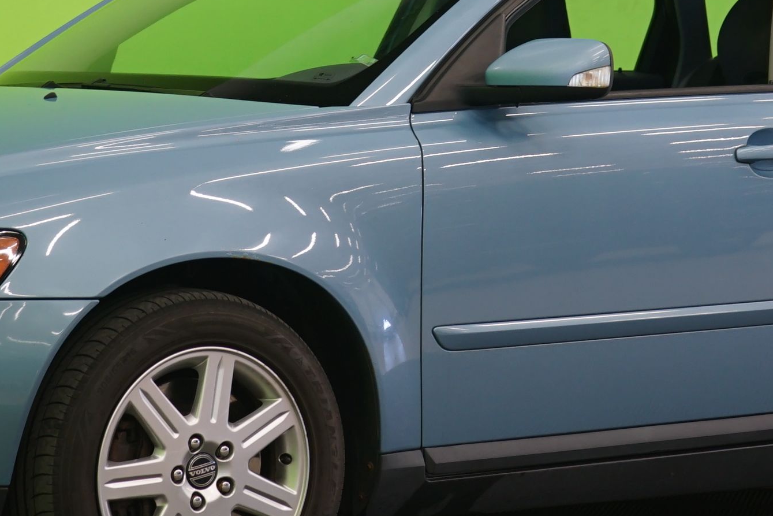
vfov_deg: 9.5
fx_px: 3092
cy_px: 56
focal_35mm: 144
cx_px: 433
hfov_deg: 14.2
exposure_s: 1/8
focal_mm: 49
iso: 400
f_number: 5
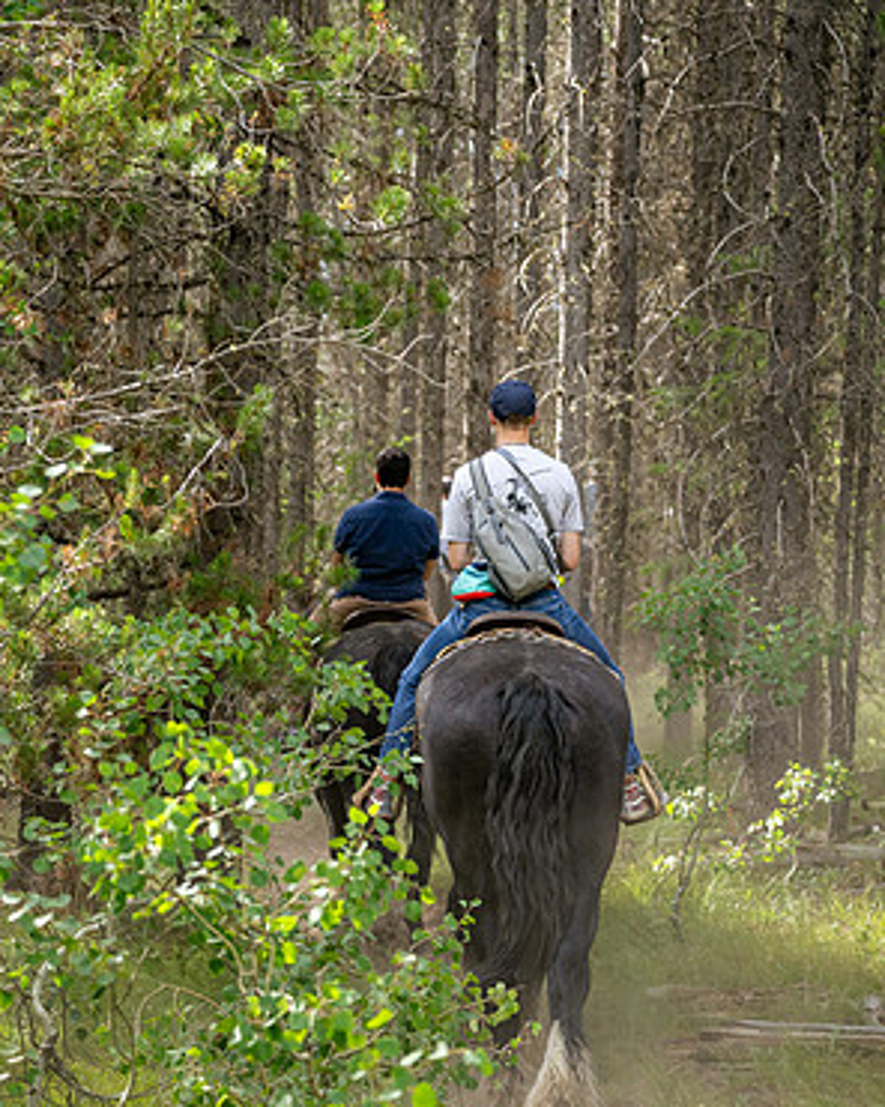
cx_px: 341
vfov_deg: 19.8
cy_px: 564
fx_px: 3176
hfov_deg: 15.8
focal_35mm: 97
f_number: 2.8
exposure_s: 1/640
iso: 250
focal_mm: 55
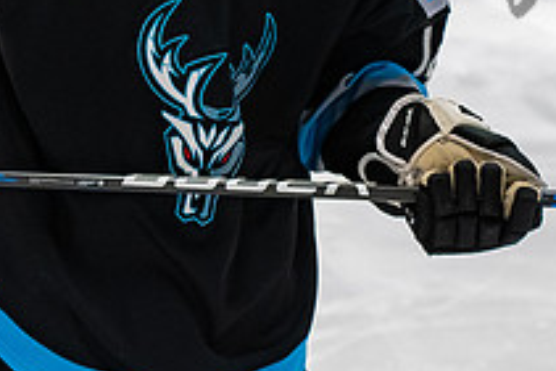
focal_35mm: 310
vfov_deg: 4.4
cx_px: 304
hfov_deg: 6.6
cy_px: -78
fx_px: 4791
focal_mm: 70
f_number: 3.2
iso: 2000
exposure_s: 1/800
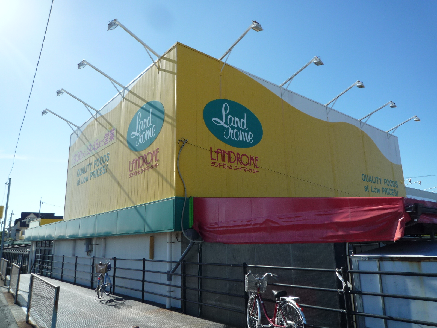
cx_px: 218
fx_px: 316
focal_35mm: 25
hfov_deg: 69.4
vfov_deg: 54.9
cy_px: 164
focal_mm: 4.4
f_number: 4
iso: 100
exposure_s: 1/500
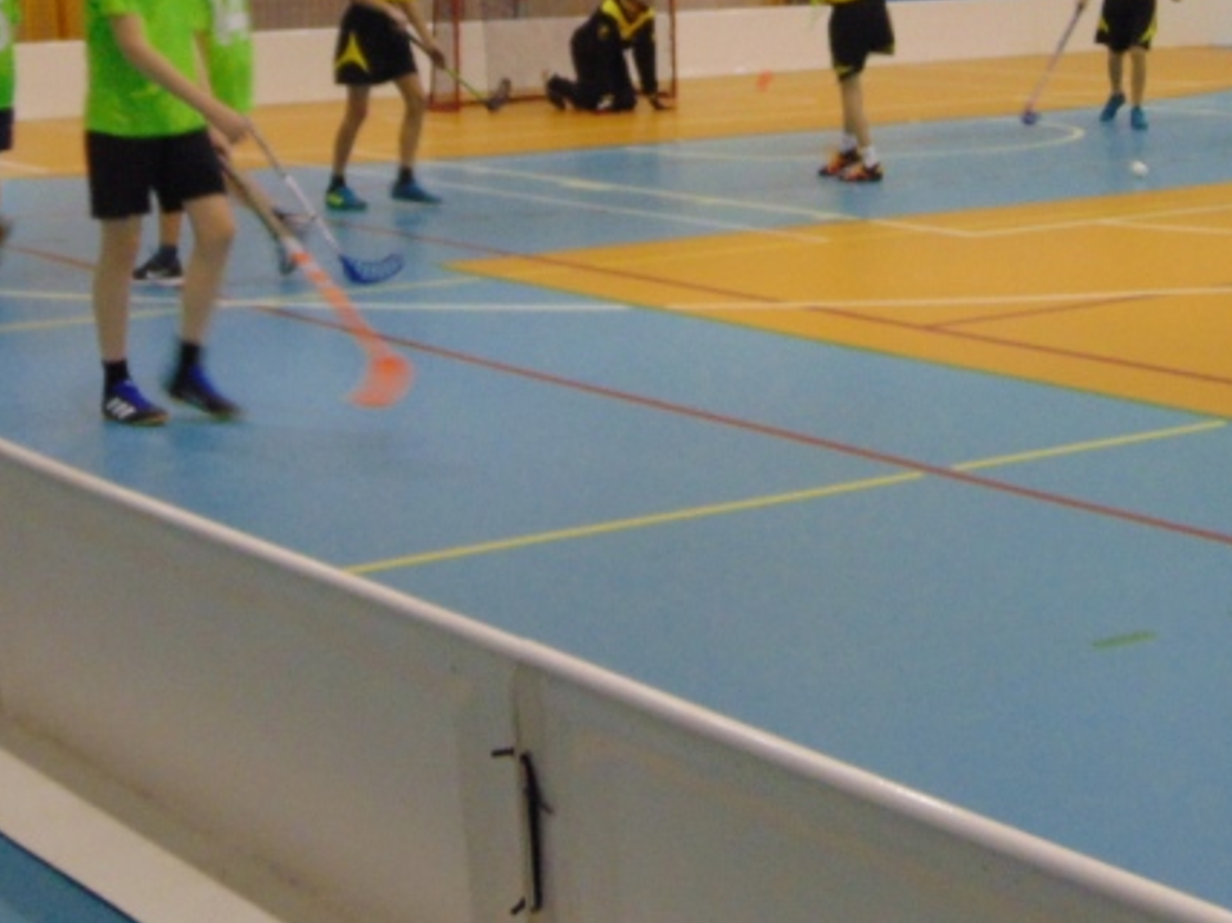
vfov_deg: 17.3
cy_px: 69
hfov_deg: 23.0
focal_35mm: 84
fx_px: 2989
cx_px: 949
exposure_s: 1/30
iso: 200
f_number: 3.2
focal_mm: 6.3
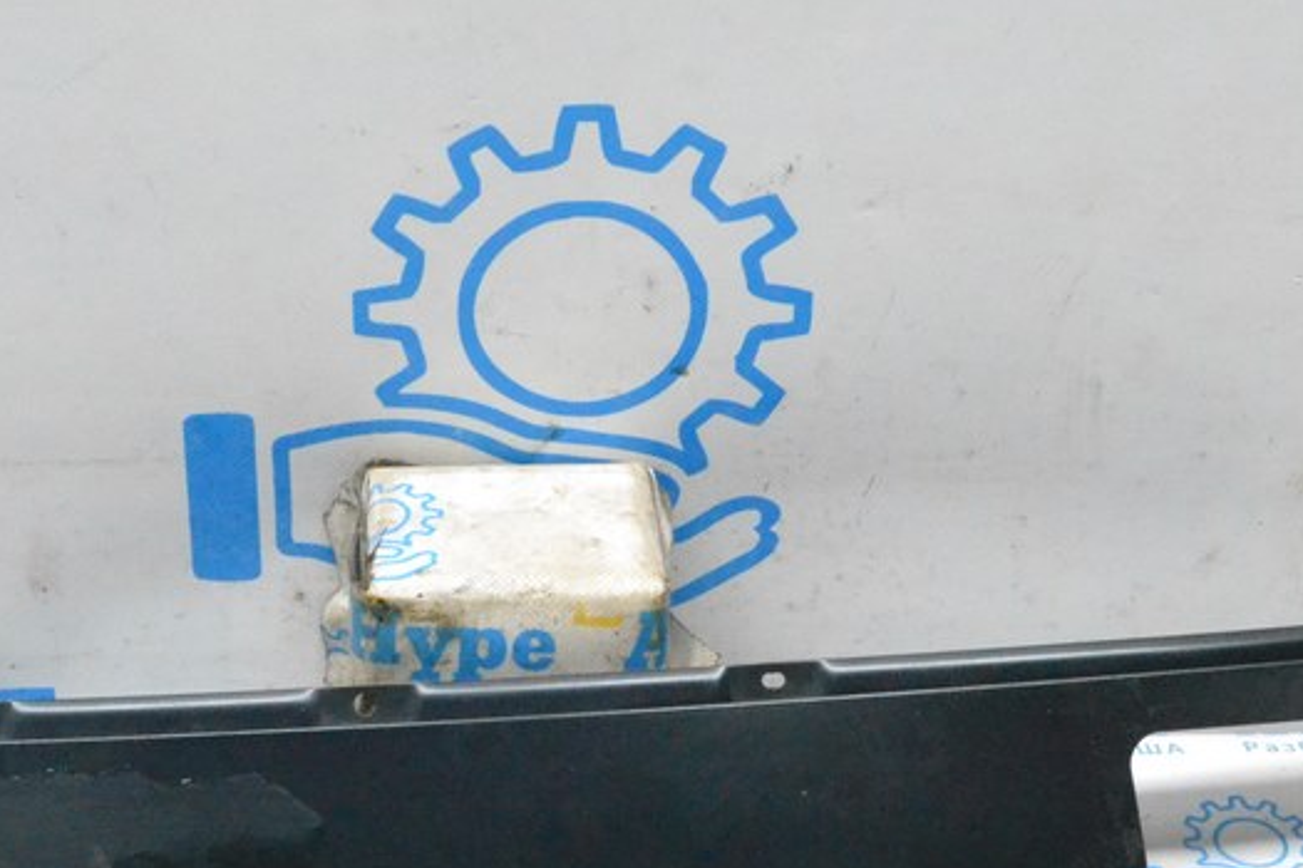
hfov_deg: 26.6
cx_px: 611
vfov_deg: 17.9
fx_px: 2751
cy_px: 626
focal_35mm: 76
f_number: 10
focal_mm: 26
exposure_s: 1/125
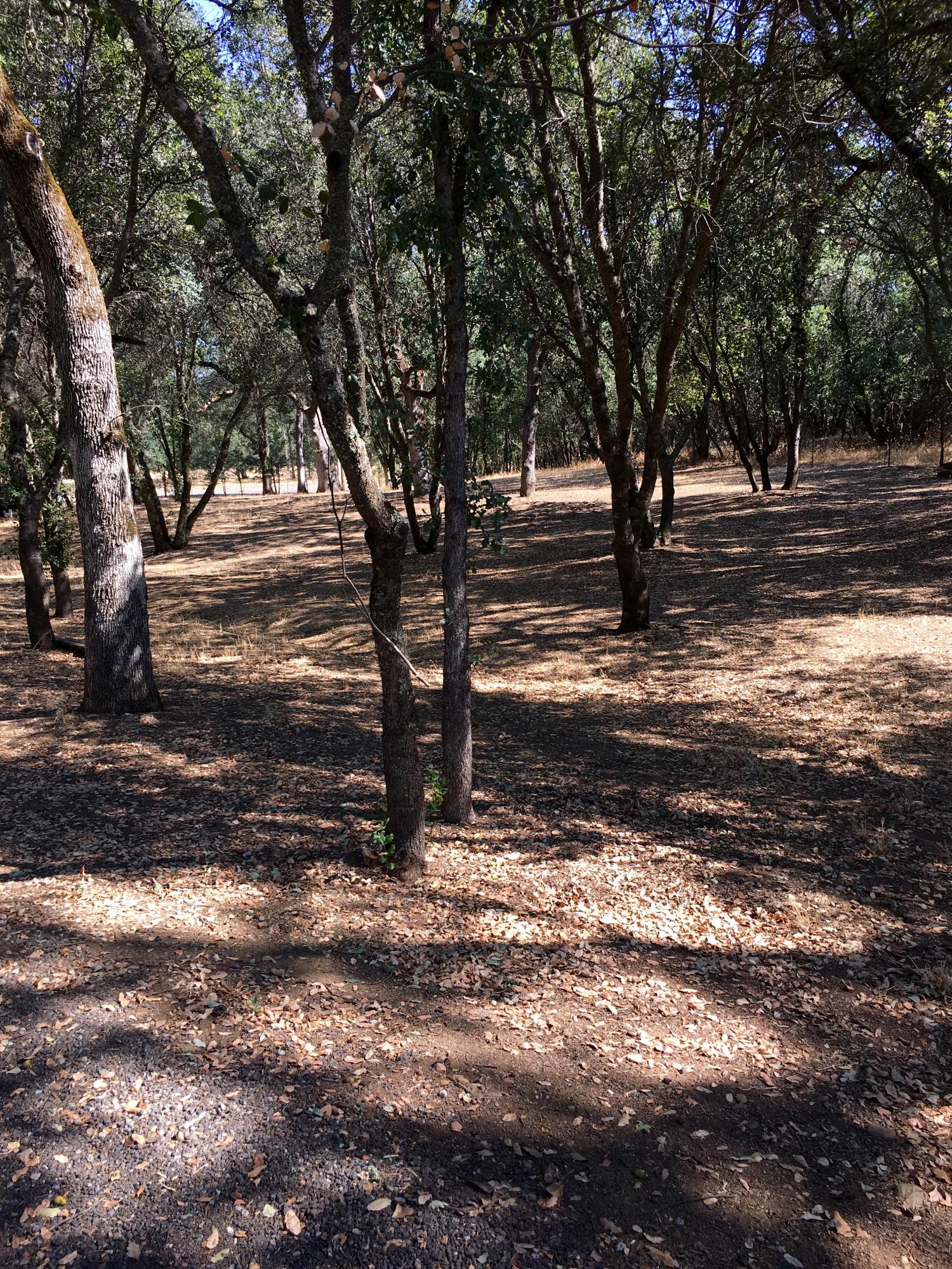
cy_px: 634
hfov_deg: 48.2
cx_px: 476
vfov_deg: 61.7
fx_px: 1063
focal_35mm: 29
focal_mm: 4.15
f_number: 2.2
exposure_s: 1/316
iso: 25
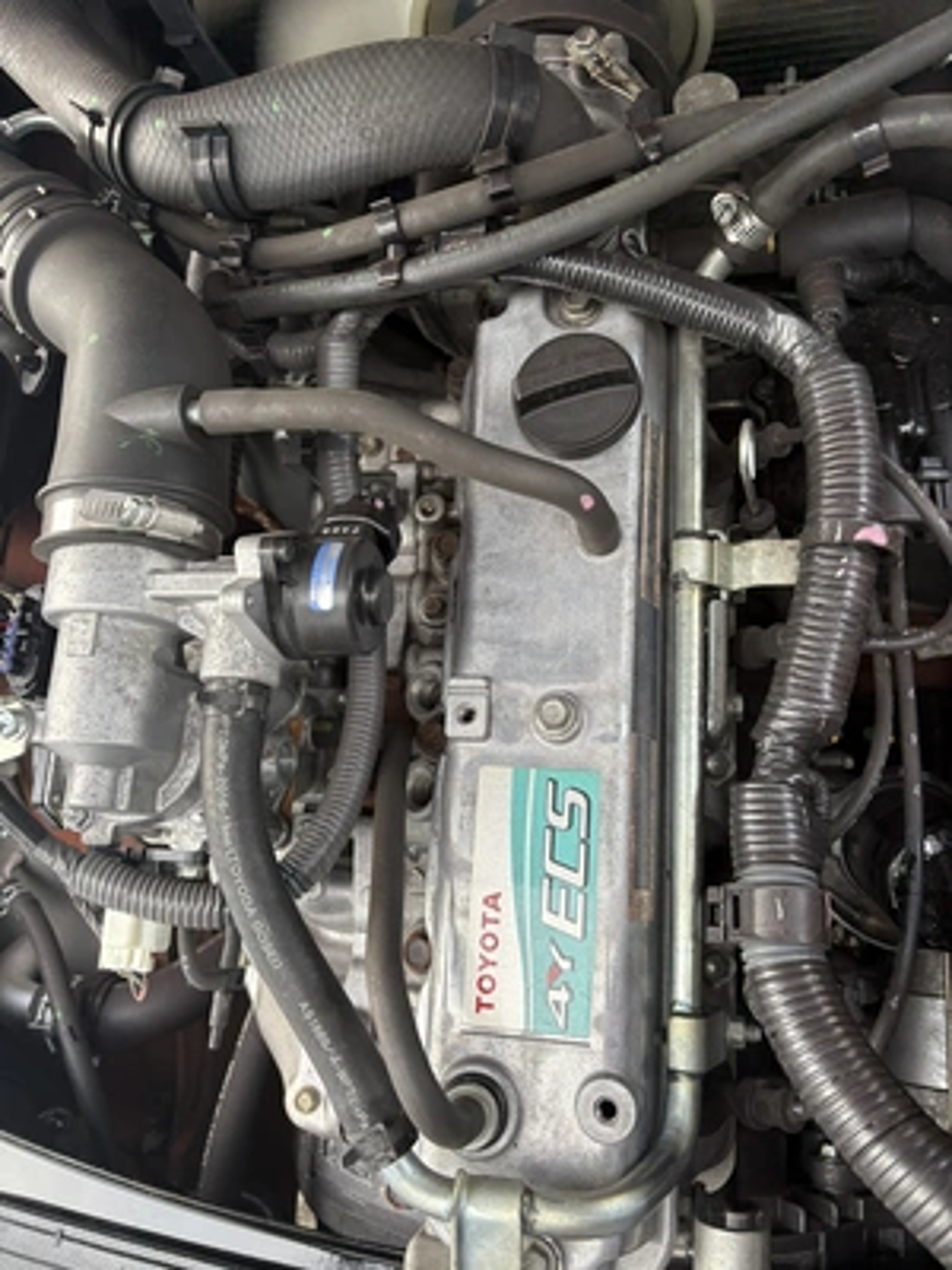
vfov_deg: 67.3
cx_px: 476
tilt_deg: -68.3
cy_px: 635
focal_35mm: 26
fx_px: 953
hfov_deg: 53.1
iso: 100
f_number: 1.6
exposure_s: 1/121
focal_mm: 5.96
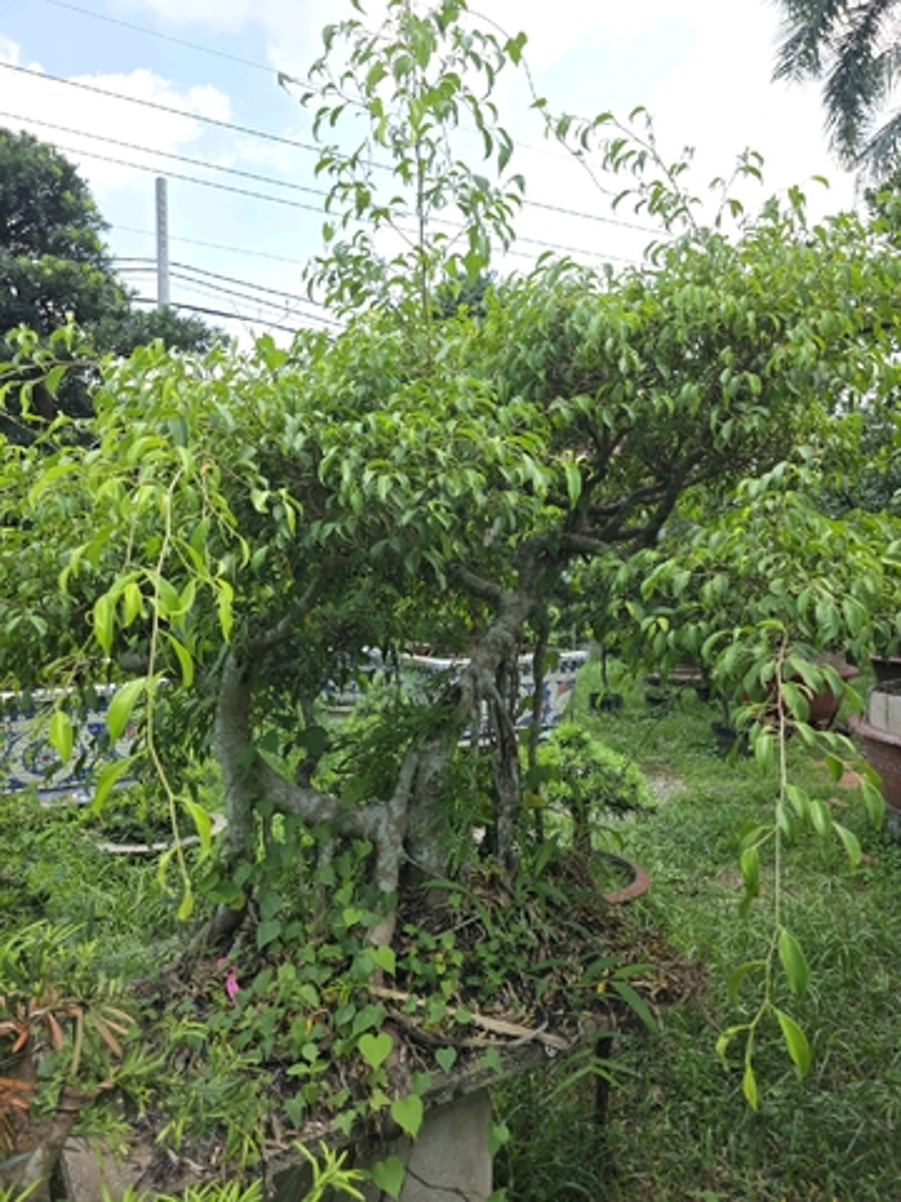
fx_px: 798
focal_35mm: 23
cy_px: 601
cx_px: 450
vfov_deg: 73.9
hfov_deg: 58.9
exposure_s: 1/1429
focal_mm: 6.3
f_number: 1.7
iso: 80
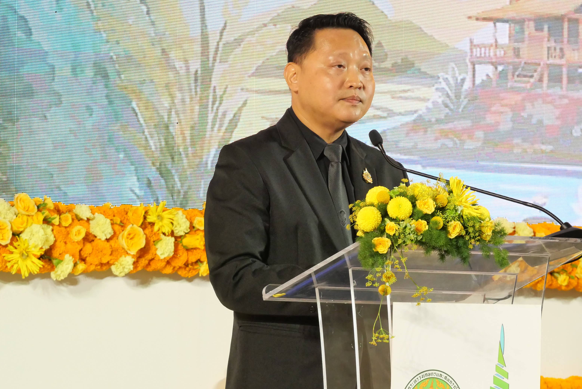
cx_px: 335
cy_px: 190
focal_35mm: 303
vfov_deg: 4.5
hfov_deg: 6.8
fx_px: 4901
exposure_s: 1/200
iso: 2500
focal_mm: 123
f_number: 8
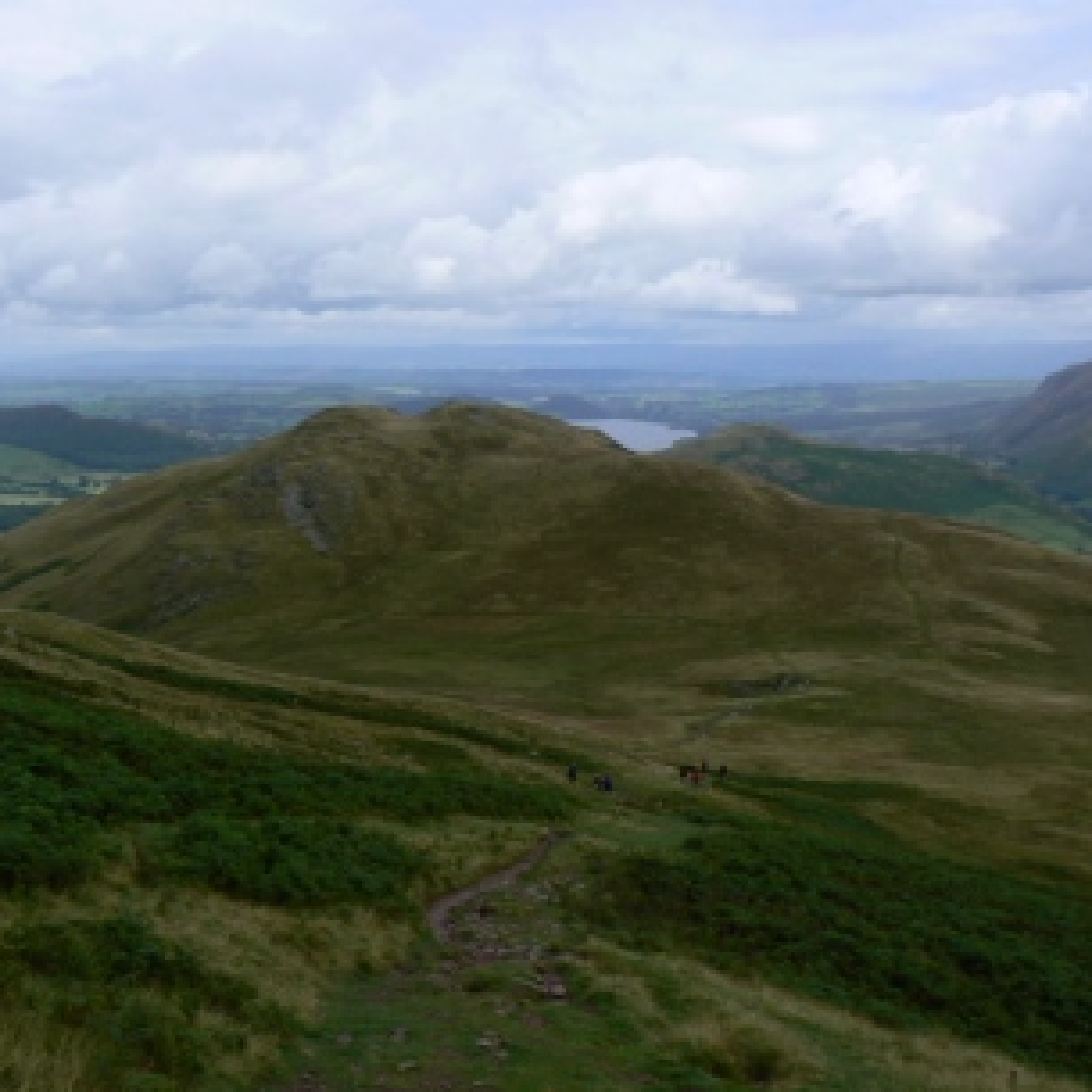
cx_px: 412
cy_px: 573
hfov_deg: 37.3
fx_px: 1606
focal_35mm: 45
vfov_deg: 37.5
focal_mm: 6
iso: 80
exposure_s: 1/400
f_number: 7.1
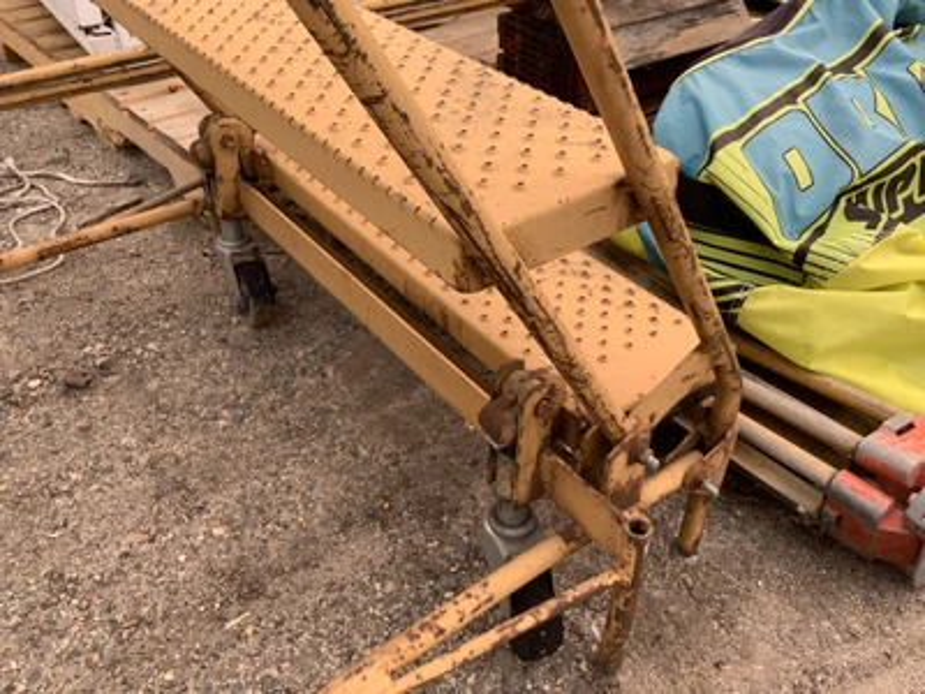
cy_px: 347
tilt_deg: -37.3
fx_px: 828
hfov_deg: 58.4
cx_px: 462
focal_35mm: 31
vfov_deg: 45.4
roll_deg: +0.5
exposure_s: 1/178
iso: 25
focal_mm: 3.3
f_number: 2.4
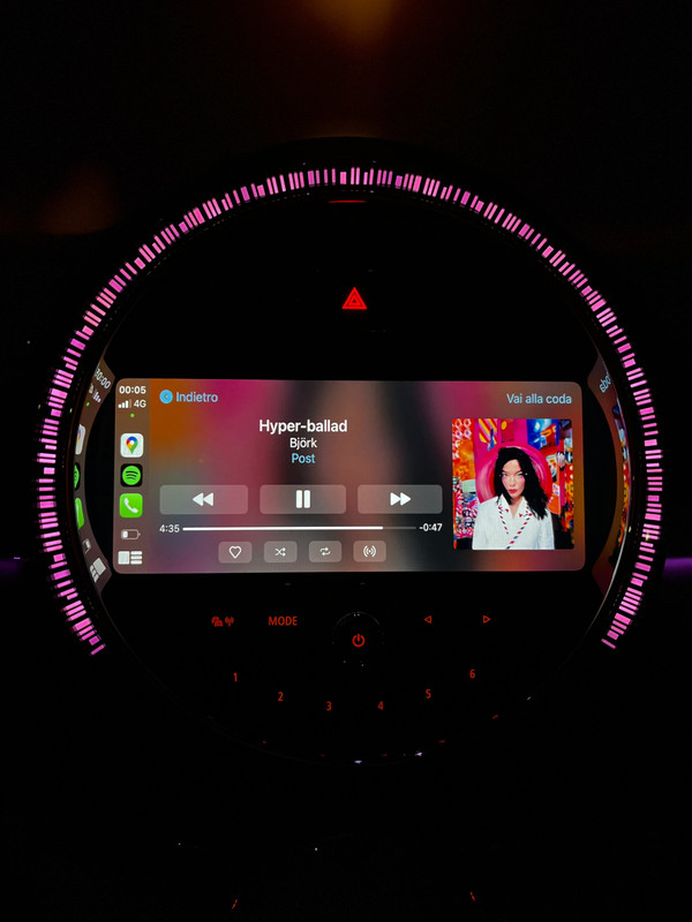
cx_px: 346
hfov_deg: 53.1
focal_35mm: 26
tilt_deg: -12.1
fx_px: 693
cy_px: 461
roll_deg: -2.7
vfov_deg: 67.3
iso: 320
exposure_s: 1/50
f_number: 1.6
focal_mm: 5.1
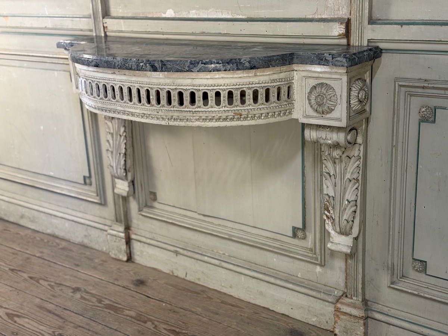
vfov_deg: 30.3
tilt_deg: -16.5
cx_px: 224
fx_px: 621
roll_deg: +2.5
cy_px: 168
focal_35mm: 48
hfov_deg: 39.7
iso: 200
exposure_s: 1/50
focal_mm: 6.76
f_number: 1.78
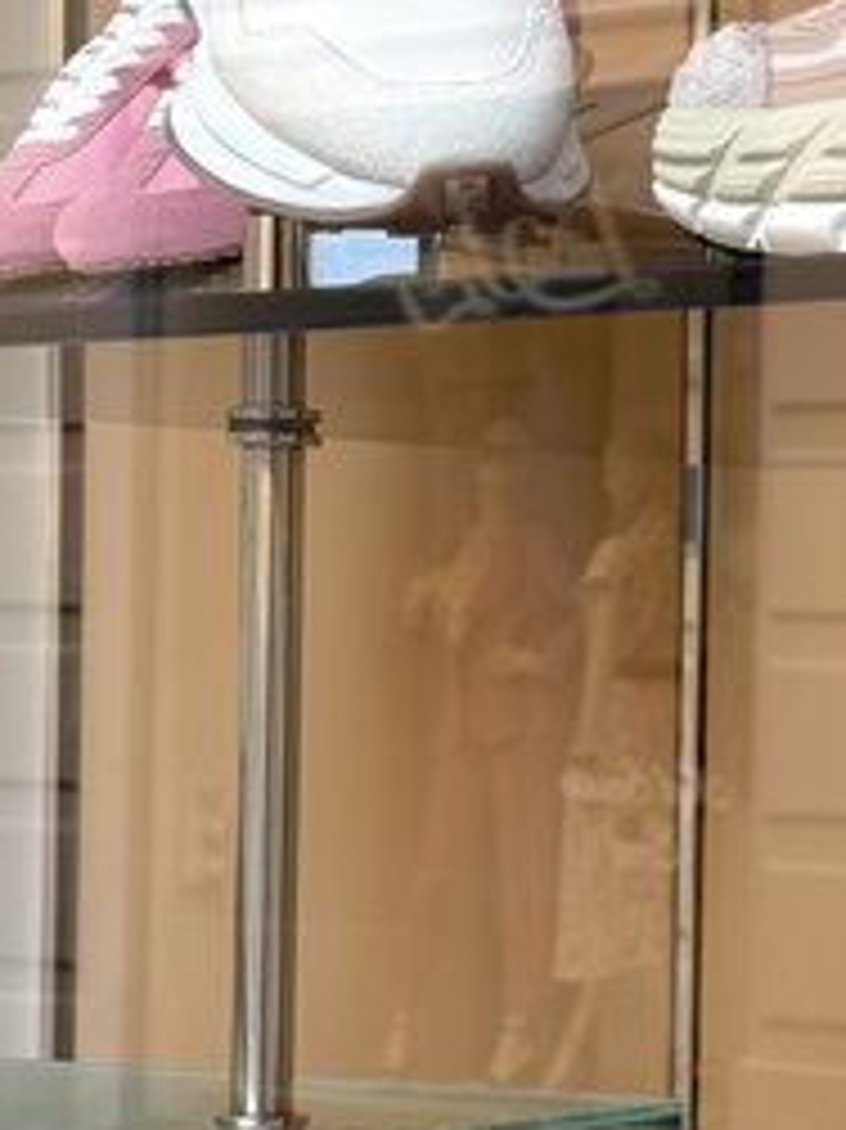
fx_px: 4794
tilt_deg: -1.4
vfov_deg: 13.4
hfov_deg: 9.9
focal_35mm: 147
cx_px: 1138
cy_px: 828
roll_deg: -1.6
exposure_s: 1/178
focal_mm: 6.76
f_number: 1.78
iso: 50
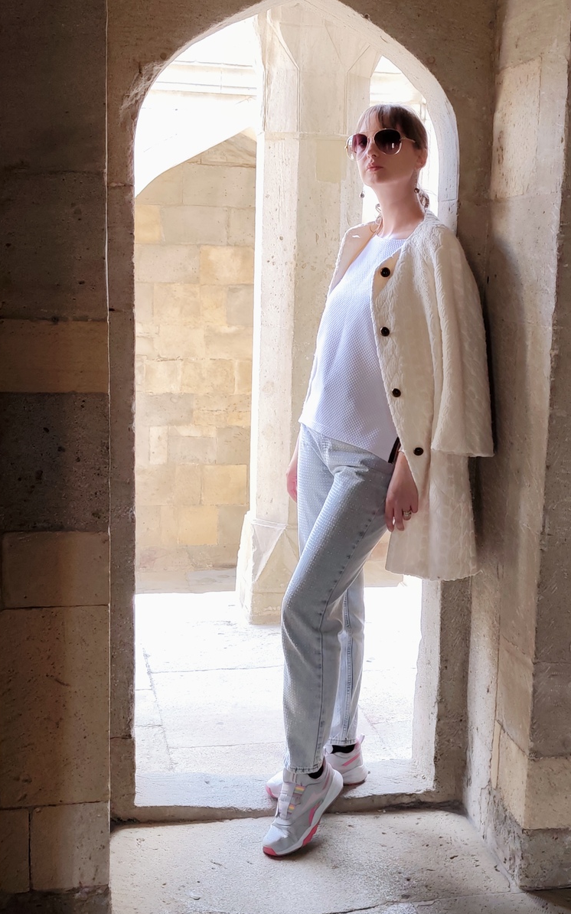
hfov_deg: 26.3
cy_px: 459
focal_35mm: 49
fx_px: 1220
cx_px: 339
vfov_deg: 41.1
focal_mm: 6.19
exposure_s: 1/100
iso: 100
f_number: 1.65
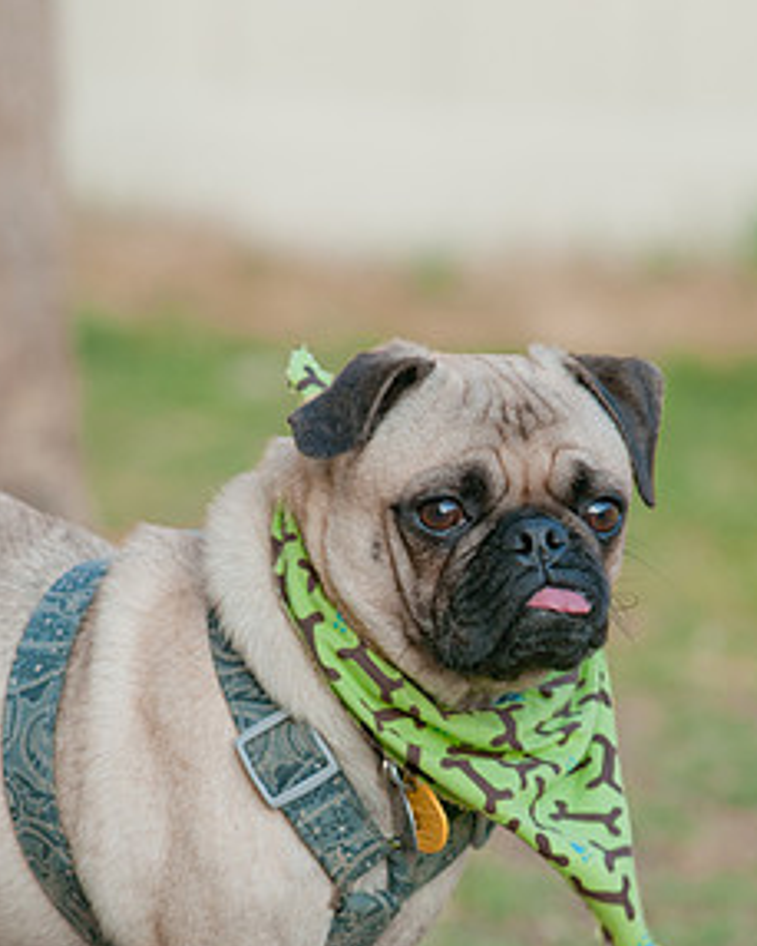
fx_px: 12372
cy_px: 728
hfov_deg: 3.5
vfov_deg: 4.4
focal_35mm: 442
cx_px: 428
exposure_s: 1/200
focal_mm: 200
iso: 250
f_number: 5
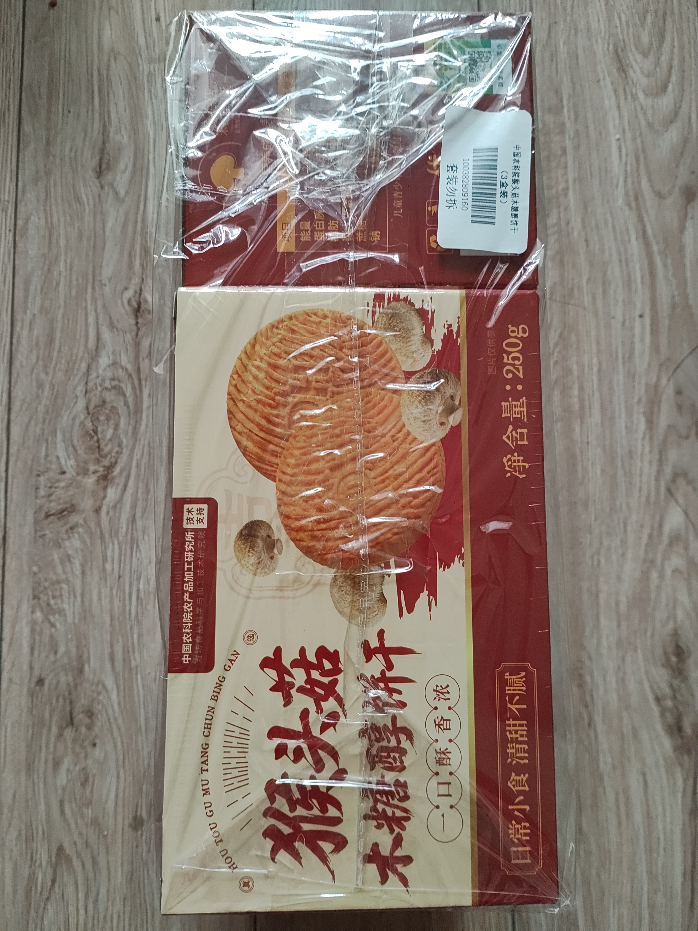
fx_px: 699
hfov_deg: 53.1
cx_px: 349
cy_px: 466
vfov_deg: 67.3
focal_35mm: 26
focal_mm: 4.26
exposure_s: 1/50
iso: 313
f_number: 1.8
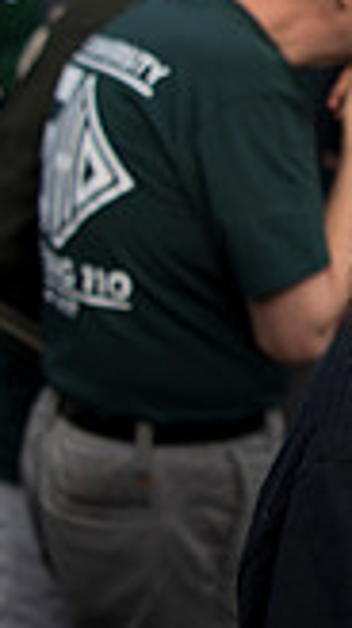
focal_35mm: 89
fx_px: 1480
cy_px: 101
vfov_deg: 23.5
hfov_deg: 11.5
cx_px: 811
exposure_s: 1/2000
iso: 250
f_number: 2.8
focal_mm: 24
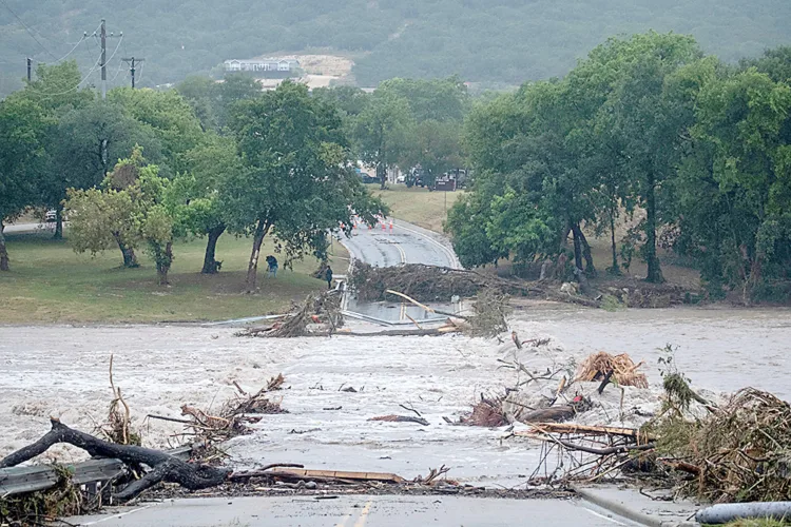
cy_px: 264
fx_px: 3296
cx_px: 396
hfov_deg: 13.7
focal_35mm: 150
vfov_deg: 9.1
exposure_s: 1/640
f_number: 4.5
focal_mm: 100
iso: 800
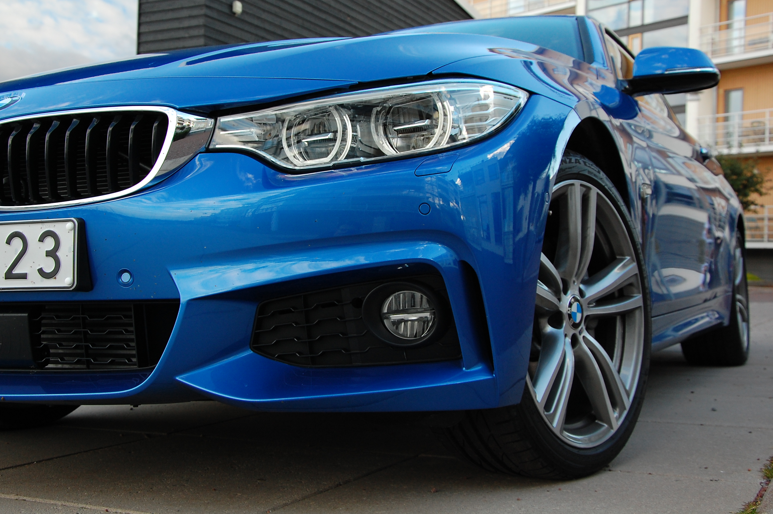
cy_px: 233
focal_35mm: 43
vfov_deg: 31.1
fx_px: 923
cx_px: 363
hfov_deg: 45.4
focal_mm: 26
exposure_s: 1/160
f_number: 6.3
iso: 400
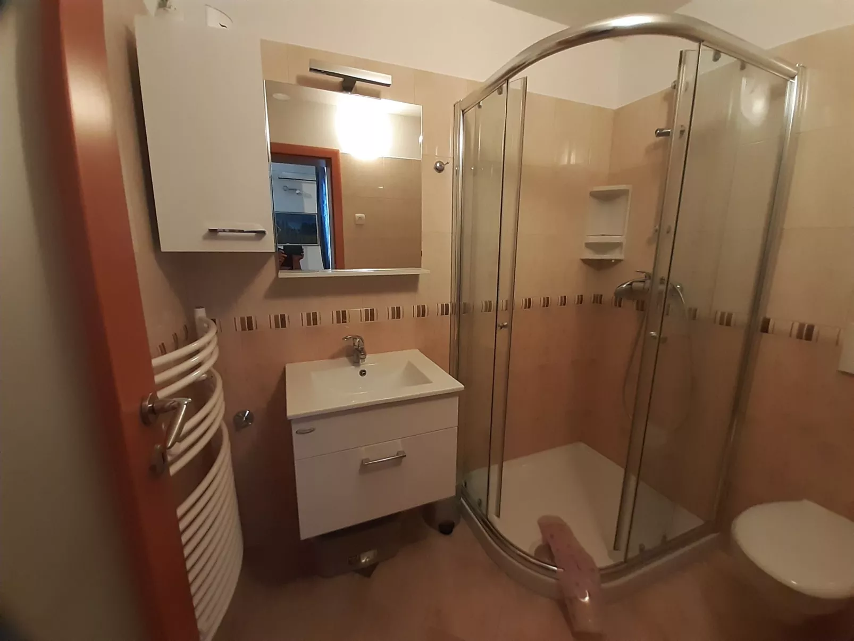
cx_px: 427
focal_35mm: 13
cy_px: 320
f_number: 2.2
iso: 320
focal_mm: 1.13
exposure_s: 1/25
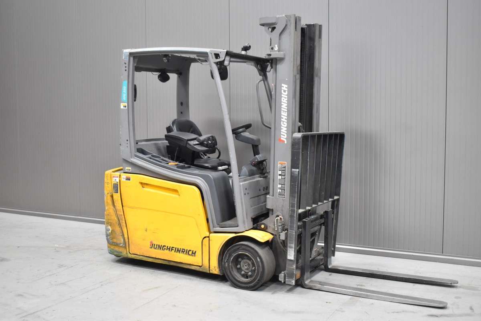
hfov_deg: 49.6
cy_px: 160
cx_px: 240
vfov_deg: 34.2
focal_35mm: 39
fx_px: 521
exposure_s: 1/40
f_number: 4.5
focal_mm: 26
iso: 1600
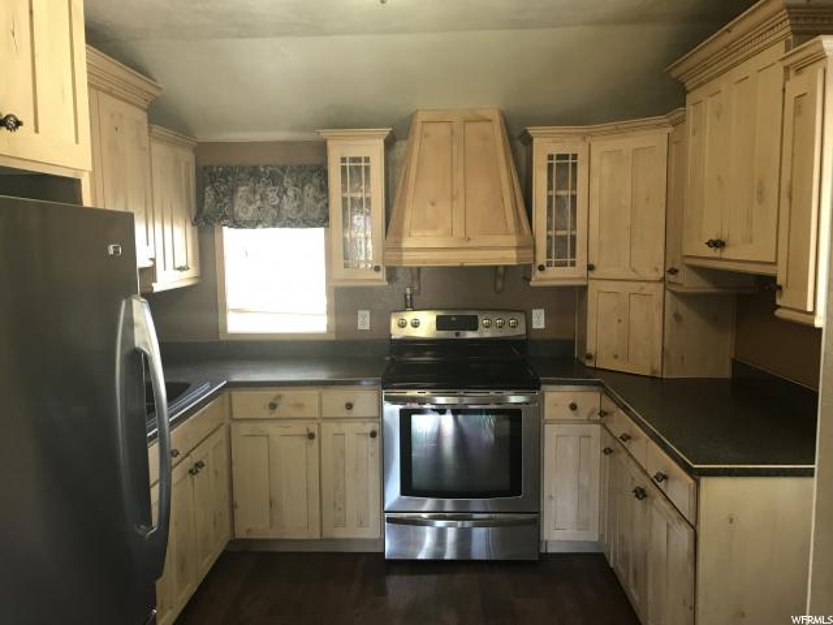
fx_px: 674
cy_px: 312
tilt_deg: -5.6
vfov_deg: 49.7
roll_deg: +0.4
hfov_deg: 63.4
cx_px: 416
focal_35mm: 28
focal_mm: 3.99
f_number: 1.8
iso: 40
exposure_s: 1/17
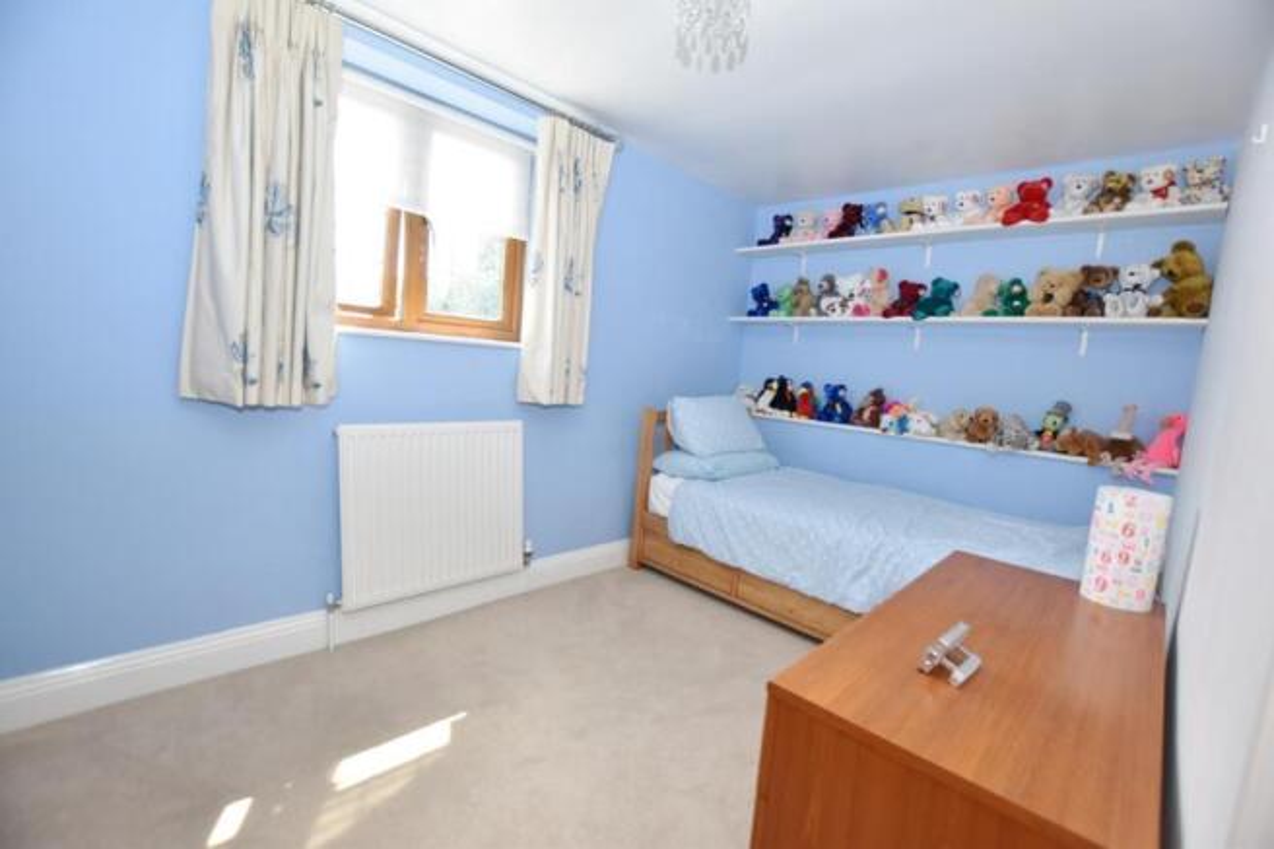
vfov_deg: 77.3
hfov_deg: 100.4
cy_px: 424
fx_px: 531
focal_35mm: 15
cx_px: 637
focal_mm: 10
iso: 400
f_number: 4
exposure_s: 1/250
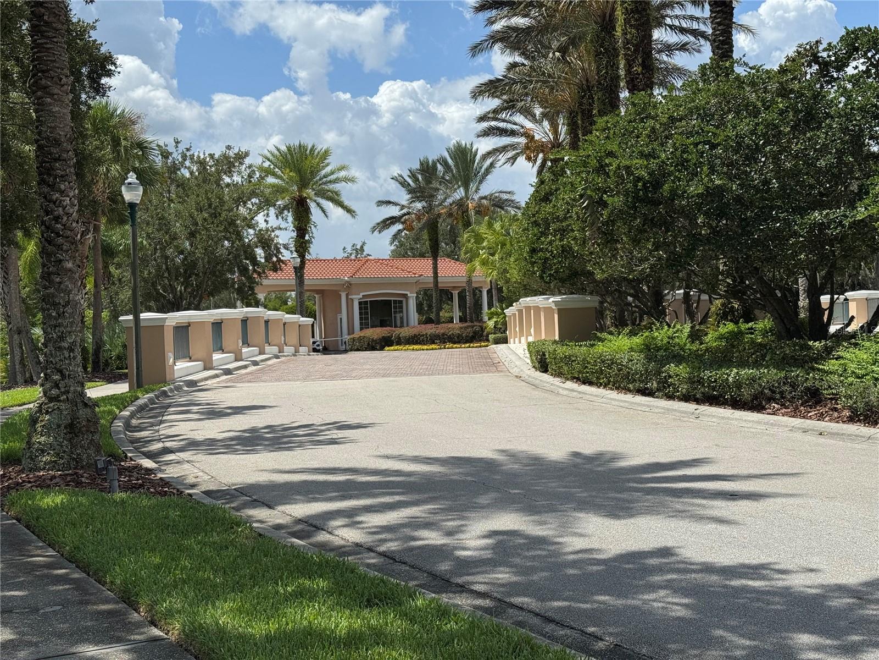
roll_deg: +2.5
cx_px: 440
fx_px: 1219
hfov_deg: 39.7
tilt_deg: +0.5
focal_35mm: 48
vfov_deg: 30.3
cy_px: 330
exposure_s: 1/5848
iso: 64
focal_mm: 6.76
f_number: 1.78
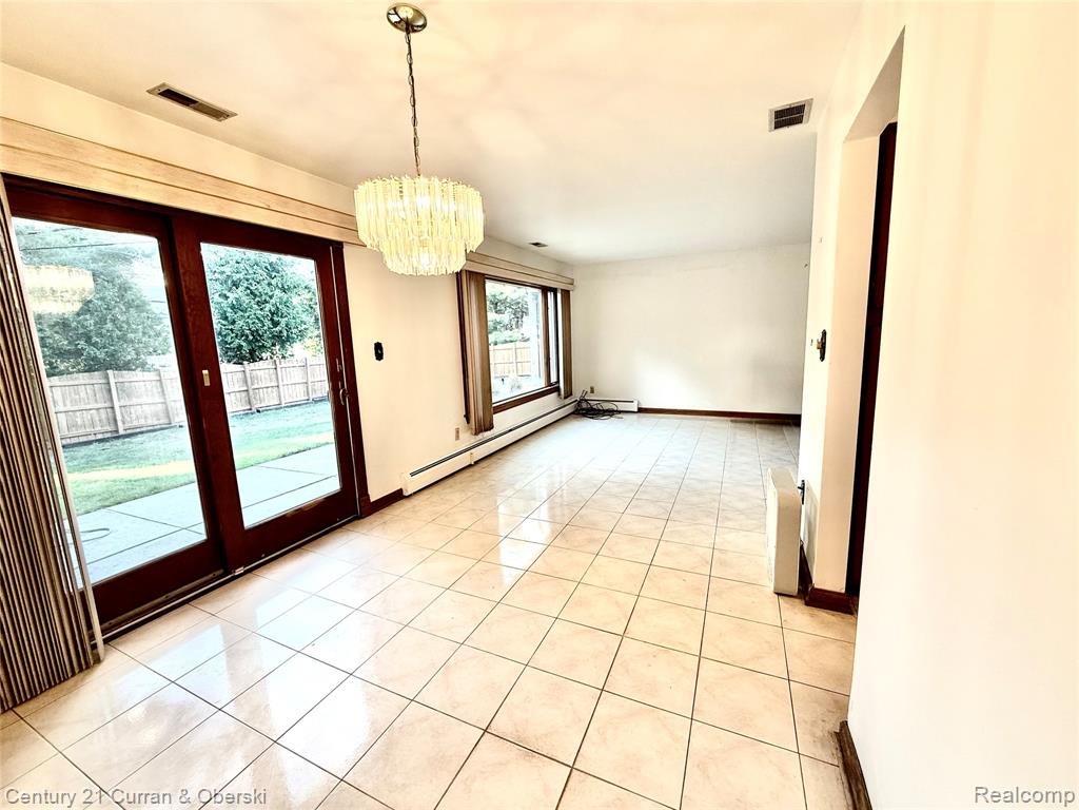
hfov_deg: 102.1
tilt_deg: -9.8
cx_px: 540
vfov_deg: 85.7
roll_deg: +1.9
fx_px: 436
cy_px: 405
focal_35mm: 14
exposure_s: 1/120
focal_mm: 2.22
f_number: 2.2
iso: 125
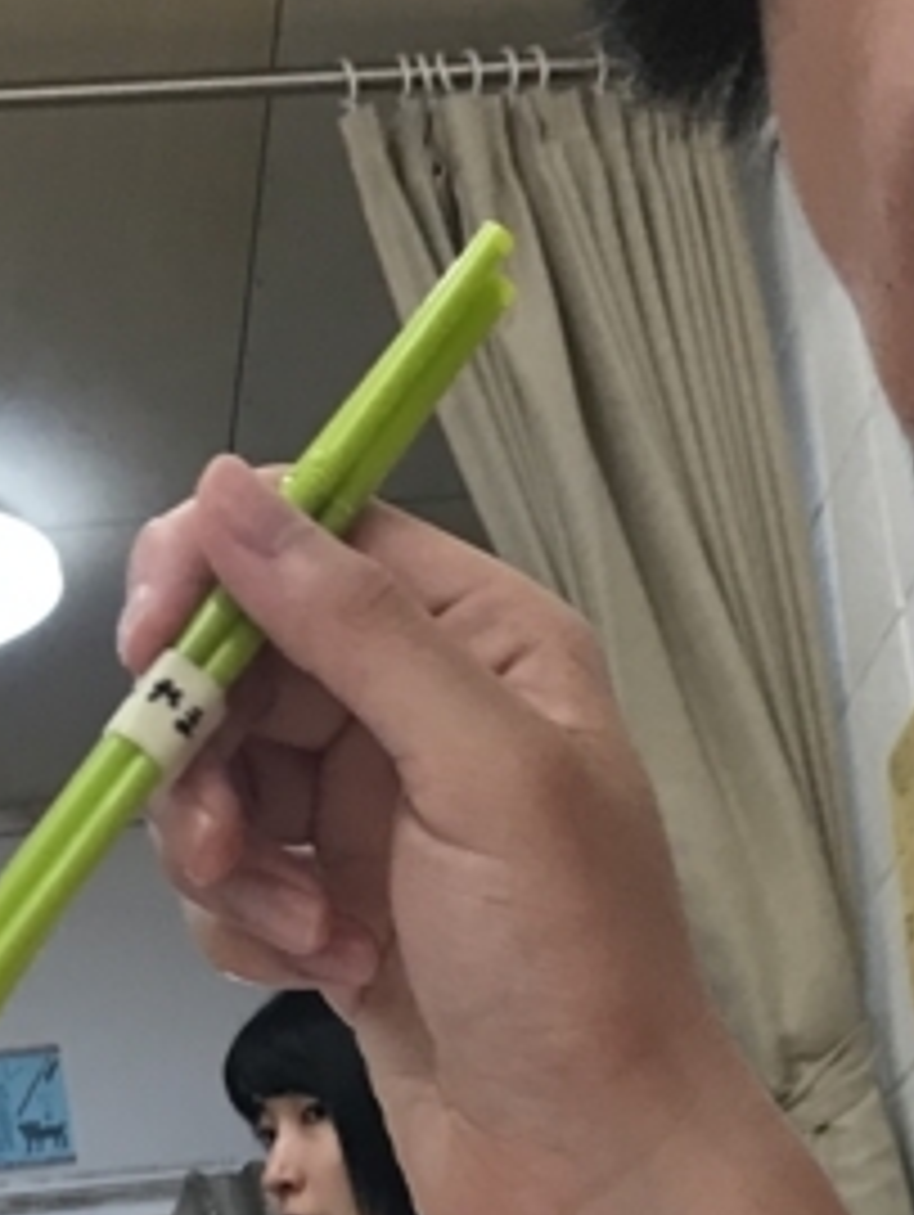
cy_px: 2007
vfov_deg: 16.3
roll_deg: +8.9
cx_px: 864
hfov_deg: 13.8
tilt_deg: -0.5
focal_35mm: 106
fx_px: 3726
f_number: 1.8
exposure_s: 1/33
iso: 32
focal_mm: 3.99
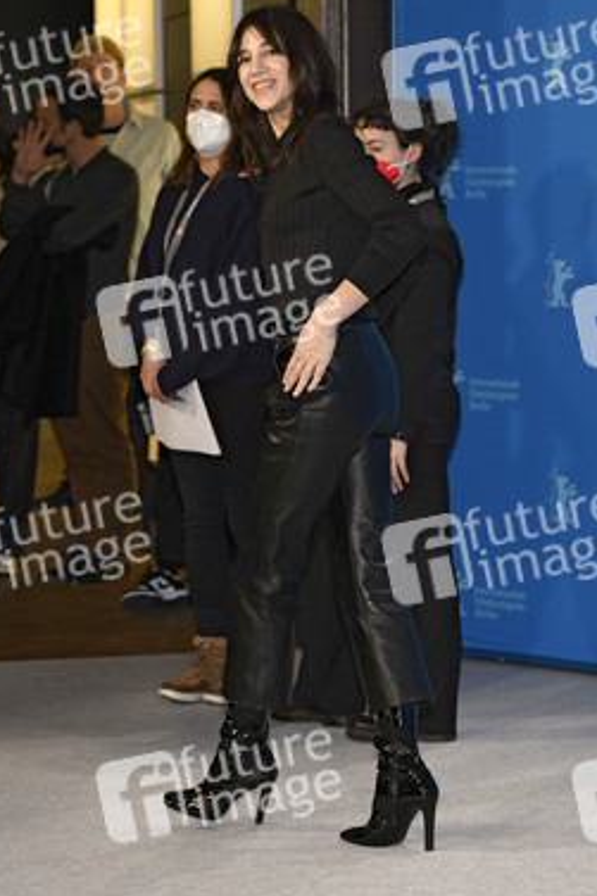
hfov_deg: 15.7
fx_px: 2166
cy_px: 430
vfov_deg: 23.4
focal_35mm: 87
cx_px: 288
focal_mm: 82
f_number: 4
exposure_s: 1/320
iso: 640
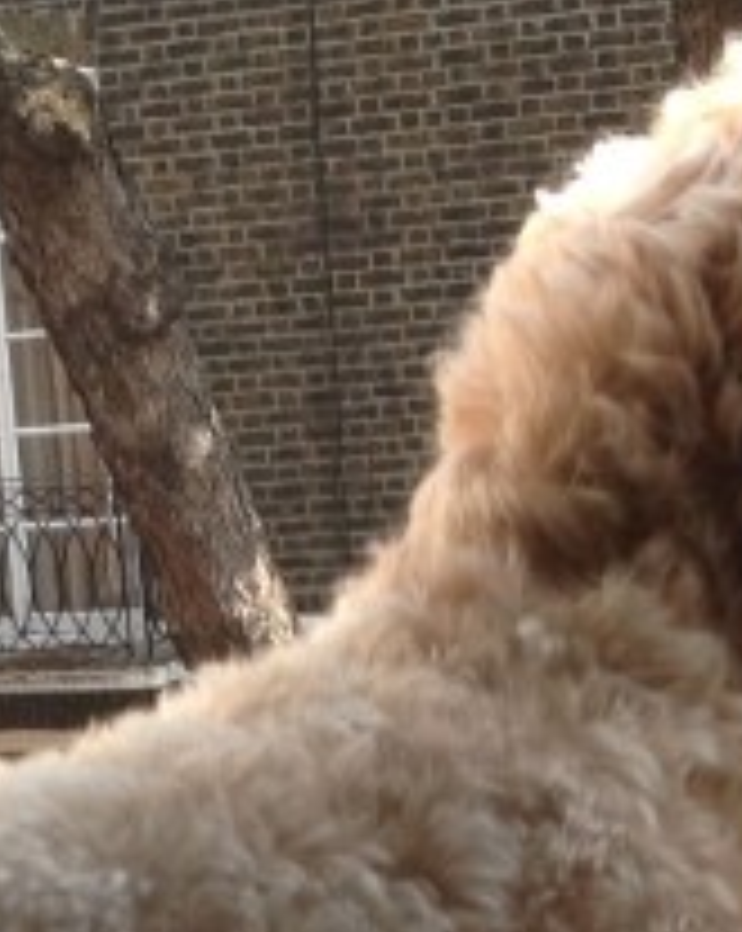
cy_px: 1535
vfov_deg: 10.9
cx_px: 162
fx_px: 4649
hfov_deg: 9.1
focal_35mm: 169
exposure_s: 1/299
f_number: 2.4
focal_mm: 4.28
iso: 50
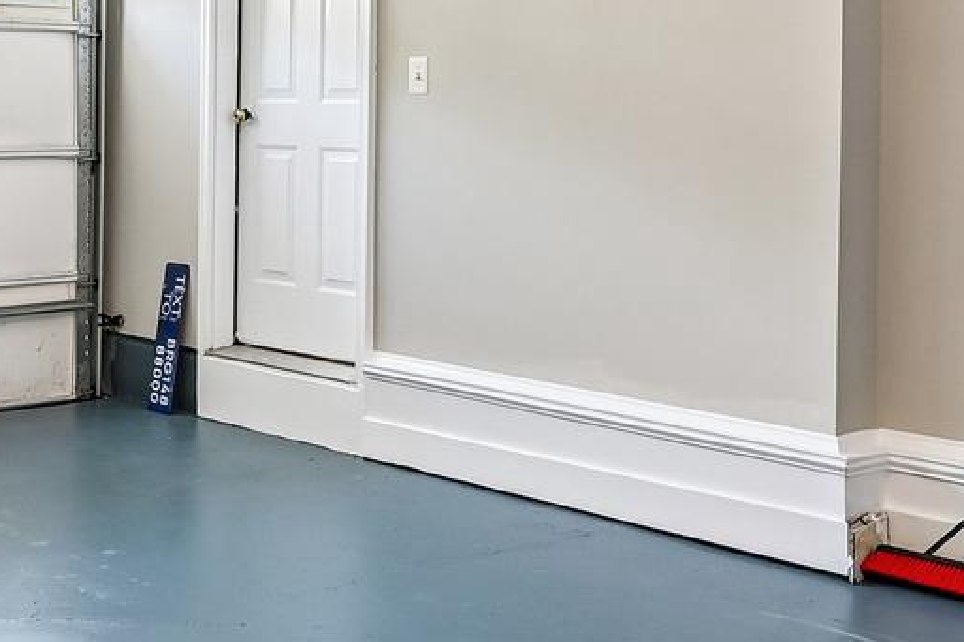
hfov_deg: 33.7
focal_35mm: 56
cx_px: 96
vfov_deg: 23.7
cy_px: 95
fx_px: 1499
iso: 400
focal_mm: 14
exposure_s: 1/13
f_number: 8
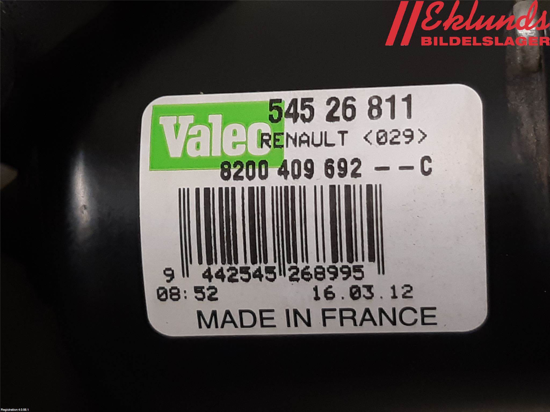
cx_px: 275
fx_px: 413
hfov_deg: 67.3
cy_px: 206
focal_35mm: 26
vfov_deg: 53.1
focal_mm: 3.93
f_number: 1.7
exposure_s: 1/50
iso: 160
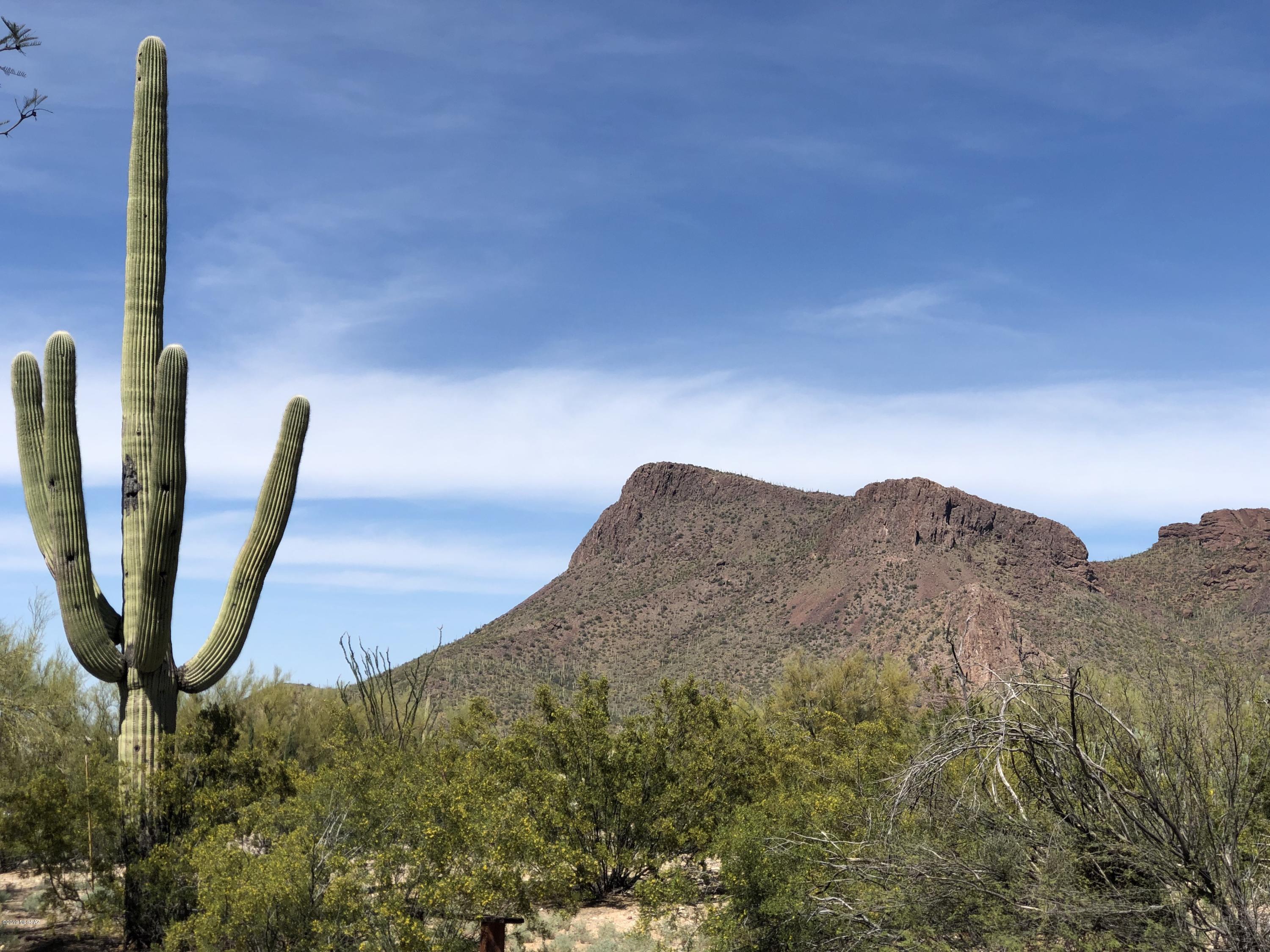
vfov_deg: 25.7
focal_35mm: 57
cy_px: 476
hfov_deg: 33.8
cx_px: 635
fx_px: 2091
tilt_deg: +8.3
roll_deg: -0.5
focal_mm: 6.6
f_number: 2.8
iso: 20
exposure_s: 1/1215
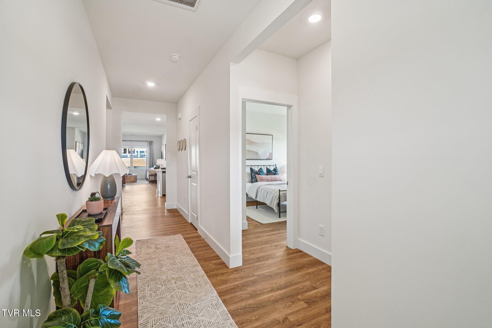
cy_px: 164
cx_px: 246
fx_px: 205
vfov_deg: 77.3
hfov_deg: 100.4
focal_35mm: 15
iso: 400
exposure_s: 1/30
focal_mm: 10
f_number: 8
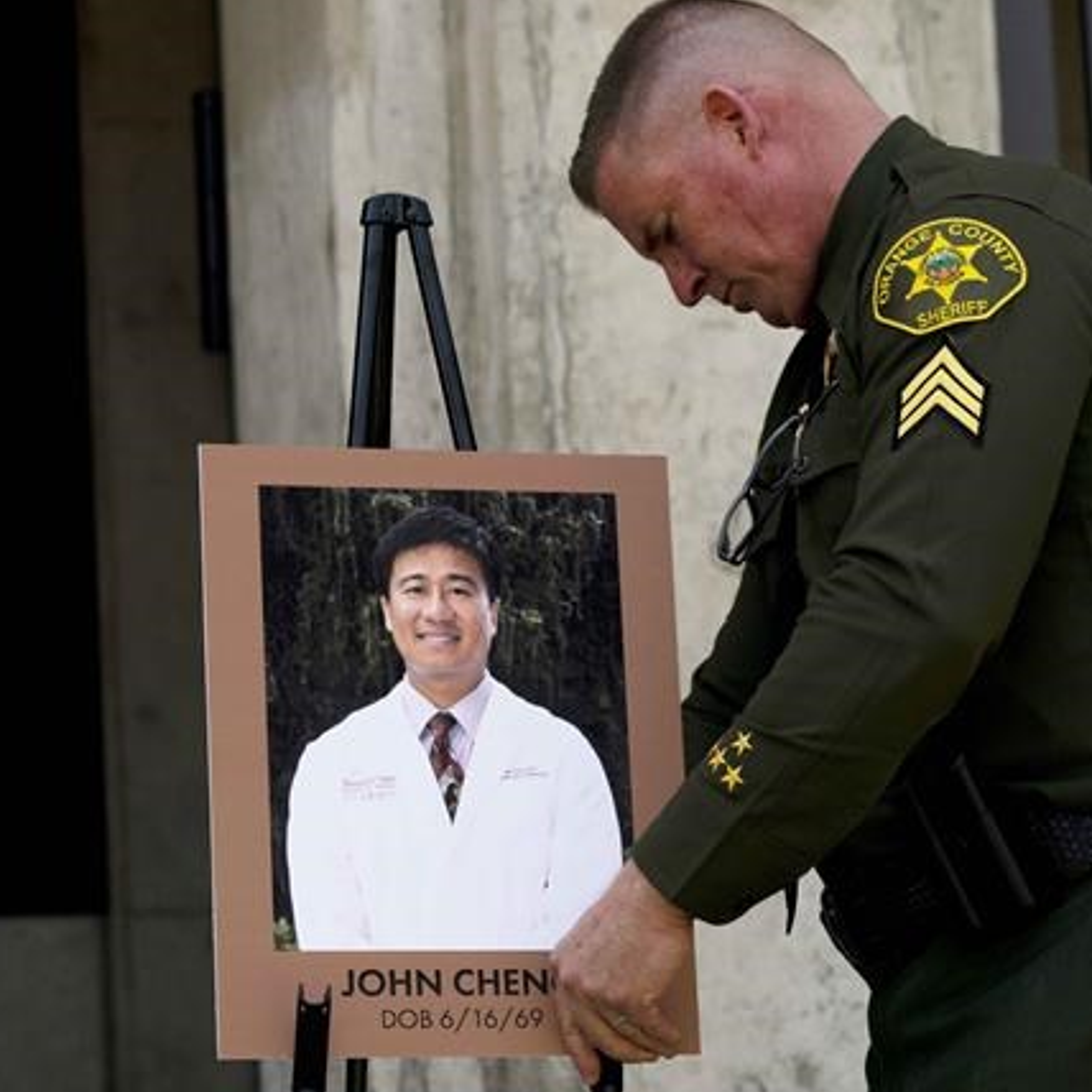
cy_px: 542
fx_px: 4604
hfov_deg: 13.5
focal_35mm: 129
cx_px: 592
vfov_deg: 13.5
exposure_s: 1/3200
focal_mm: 100
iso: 640
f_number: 5.6
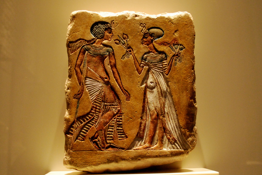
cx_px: 131
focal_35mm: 33
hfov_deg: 57.2
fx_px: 240
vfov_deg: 40.0
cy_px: 88
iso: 1600
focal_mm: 22
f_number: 4.5
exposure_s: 1/80
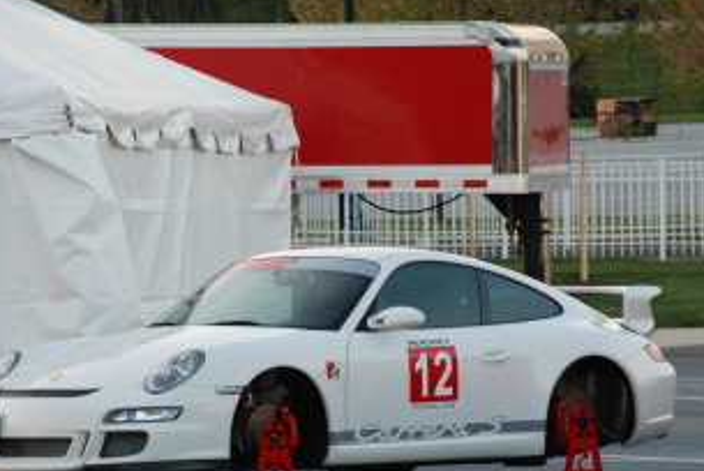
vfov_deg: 3.2
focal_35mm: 424
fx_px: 8300
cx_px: 417
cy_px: 395
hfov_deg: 4.9
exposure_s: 1/20
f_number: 5.6
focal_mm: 135
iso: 100
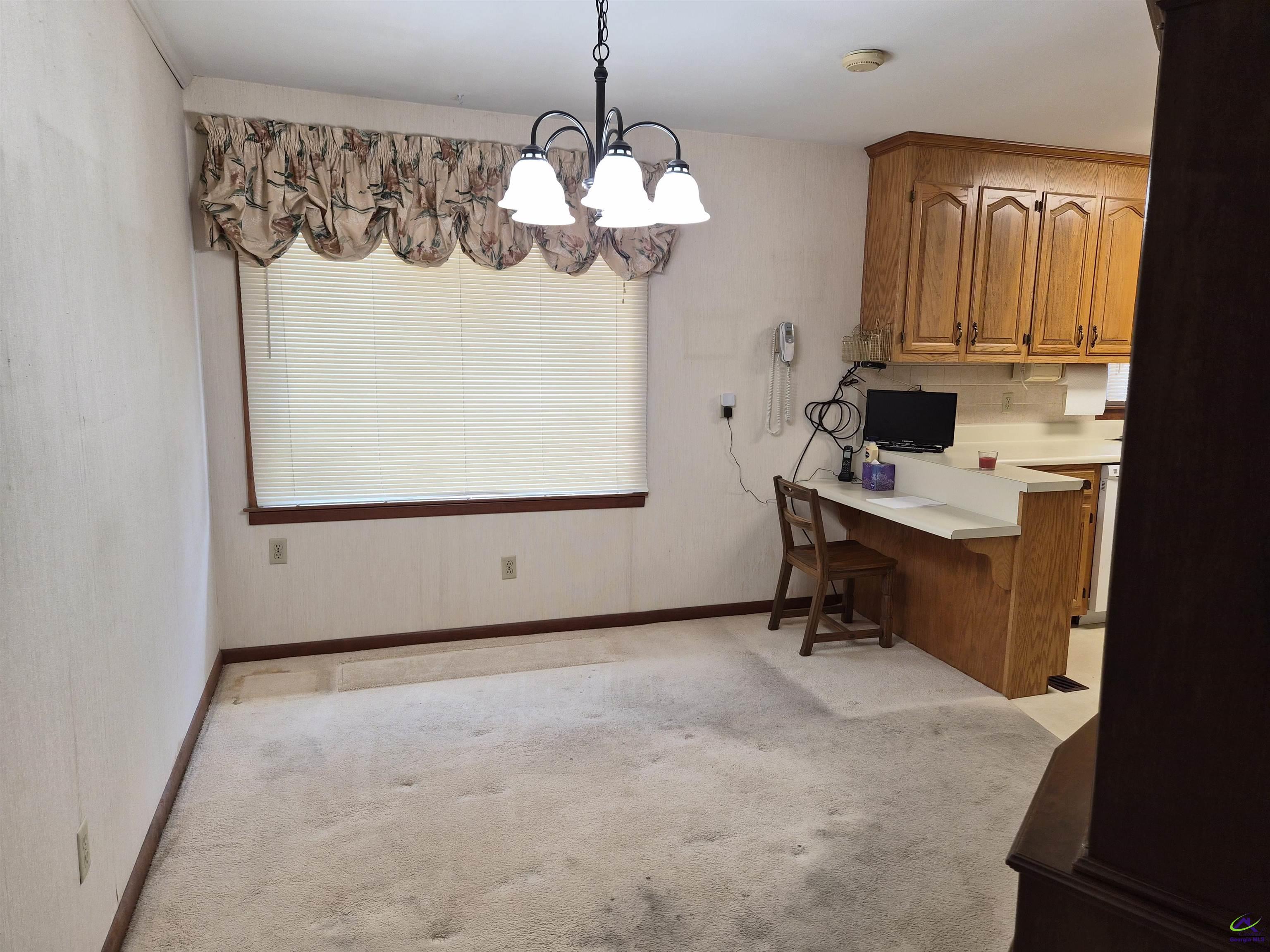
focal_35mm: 23
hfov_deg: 73.9
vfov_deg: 58.9
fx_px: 844
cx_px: 635
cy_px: 476
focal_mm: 5.4
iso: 100
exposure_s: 1/120
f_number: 1.8
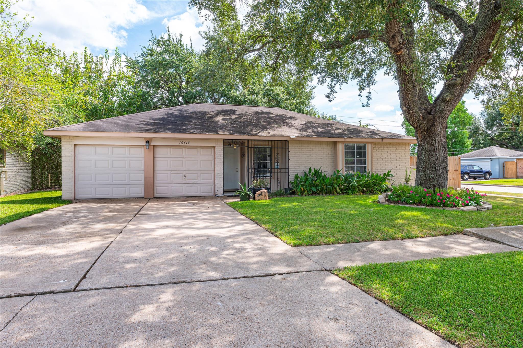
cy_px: 174
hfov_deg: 81.2
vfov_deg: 59.4
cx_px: 262
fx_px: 305
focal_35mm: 21
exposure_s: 1/60
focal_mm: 21
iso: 125
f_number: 13
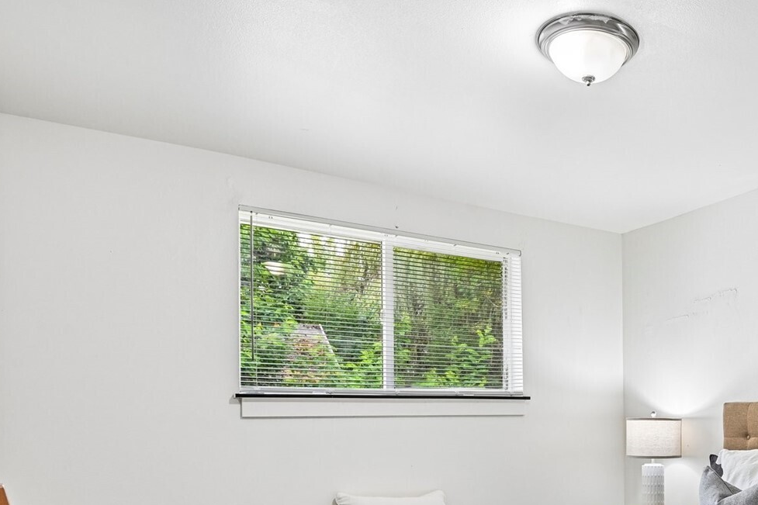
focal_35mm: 33
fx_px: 695
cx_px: 629
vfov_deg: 38.4
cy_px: 407
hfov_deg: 52.7
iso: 400
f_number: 8
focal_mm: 19
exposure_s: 1/20
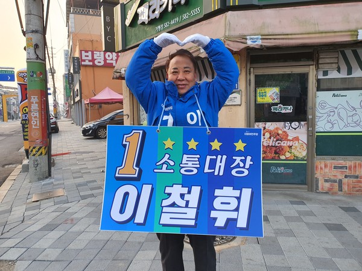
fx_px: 272
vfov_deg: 53.1
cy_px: 136
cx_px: 181
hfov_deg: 67.3
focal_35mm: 26
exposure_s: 1/120
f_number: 2.4
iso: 80
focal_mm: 4.3
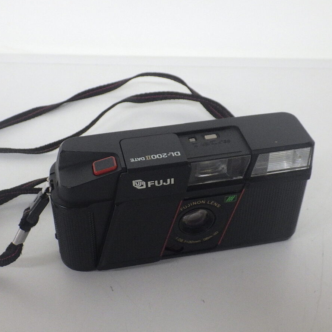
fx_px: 543
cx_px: 141
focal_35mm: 50
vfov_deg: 34.0
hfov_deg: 34.0
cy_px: 166
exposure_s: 1/60
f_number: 4.2
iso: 500
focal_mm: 7.5
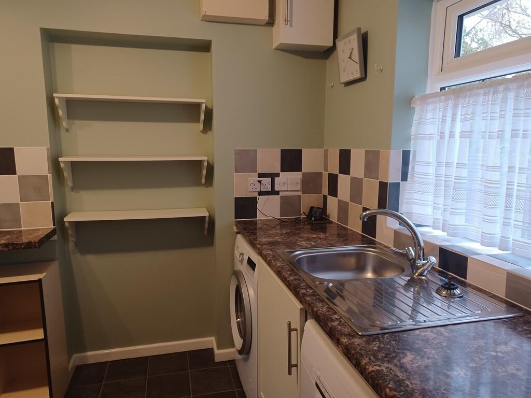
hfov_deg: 69.4
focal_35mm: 25
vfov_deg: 54.9
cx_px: 266
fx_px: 383
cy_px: 199
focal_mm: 4.6
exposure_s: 1/33
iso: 250
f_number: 1.8
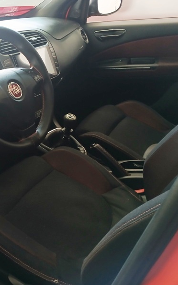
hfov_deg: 32.5
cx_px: 15
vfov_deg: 52.8
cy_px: 142
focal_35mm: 37
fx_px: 287
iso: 250
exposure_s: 1/24
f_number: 1.8
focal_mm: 3.98
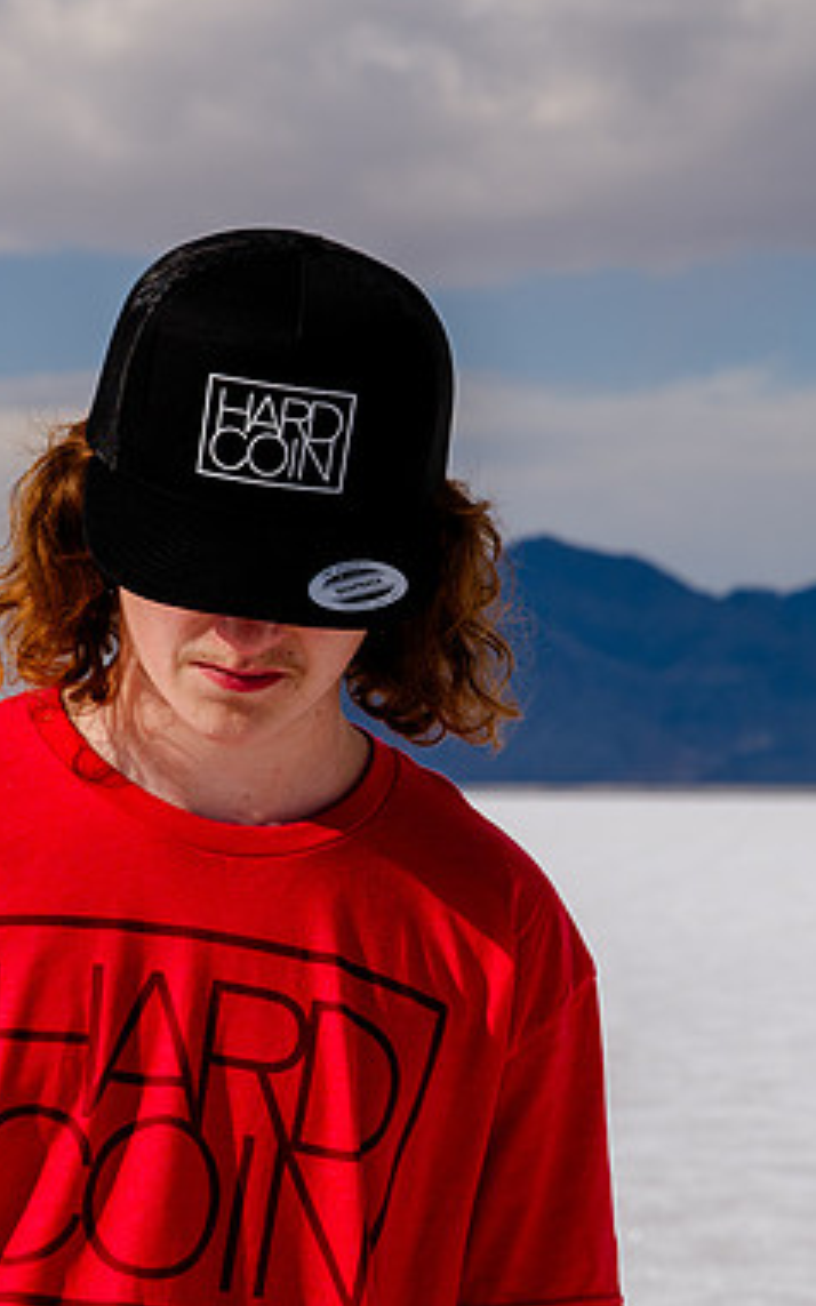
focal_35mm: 146
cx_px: 453
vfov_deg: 14.3
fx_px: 5197
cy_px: 620
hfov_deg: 9.0
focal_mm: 86
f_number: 10
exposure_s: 1/1250
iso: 250
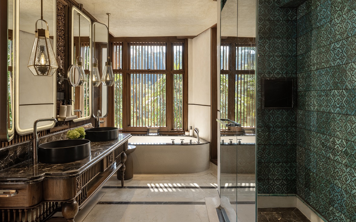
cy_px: 97
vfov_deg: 51.0
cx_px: 182
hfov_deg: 74.8
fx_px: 233
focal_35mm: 24
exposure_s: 1/6
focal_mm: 27.4
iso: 250
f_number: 11
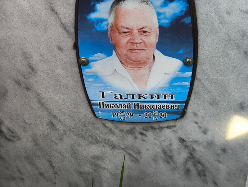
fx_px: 358
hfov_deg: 38.2
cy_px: 94
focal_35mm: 50
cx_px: 124
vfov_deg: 29.1
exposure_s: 1/177
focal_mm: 4.71
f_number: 1.7
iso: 50
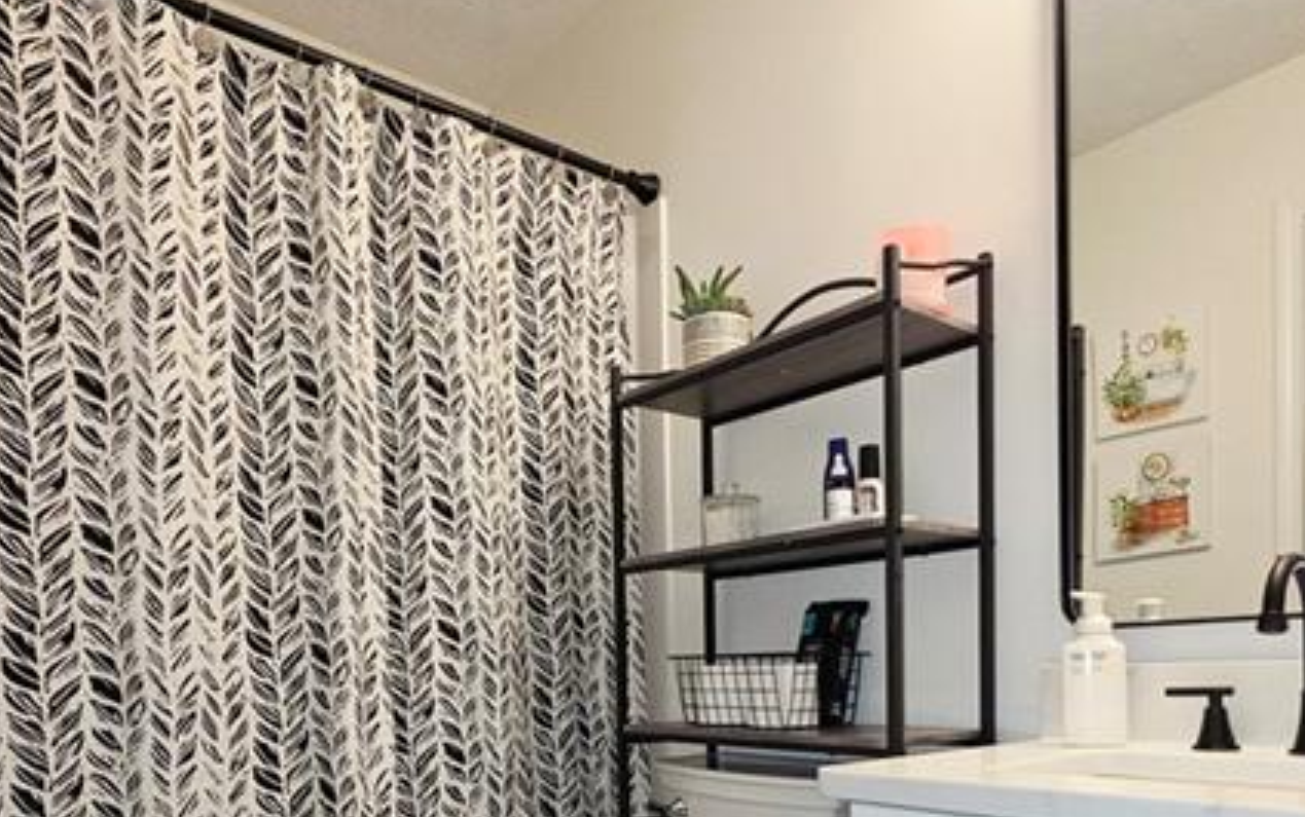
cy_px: 700
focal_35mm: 25
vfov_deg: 45.7
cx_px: 657
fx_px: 890
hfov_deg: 72.5
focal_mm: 2.2
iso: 100
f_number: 1.9
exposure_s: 1/60.2
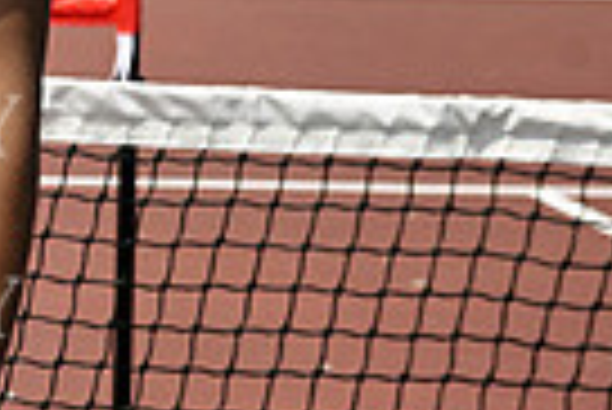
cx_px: -630
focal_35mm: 247
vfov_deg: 5.5
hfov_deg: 7.9
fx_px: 4203
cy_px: -146
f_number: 5.6
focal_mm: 58
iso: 200
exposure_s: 1/1000
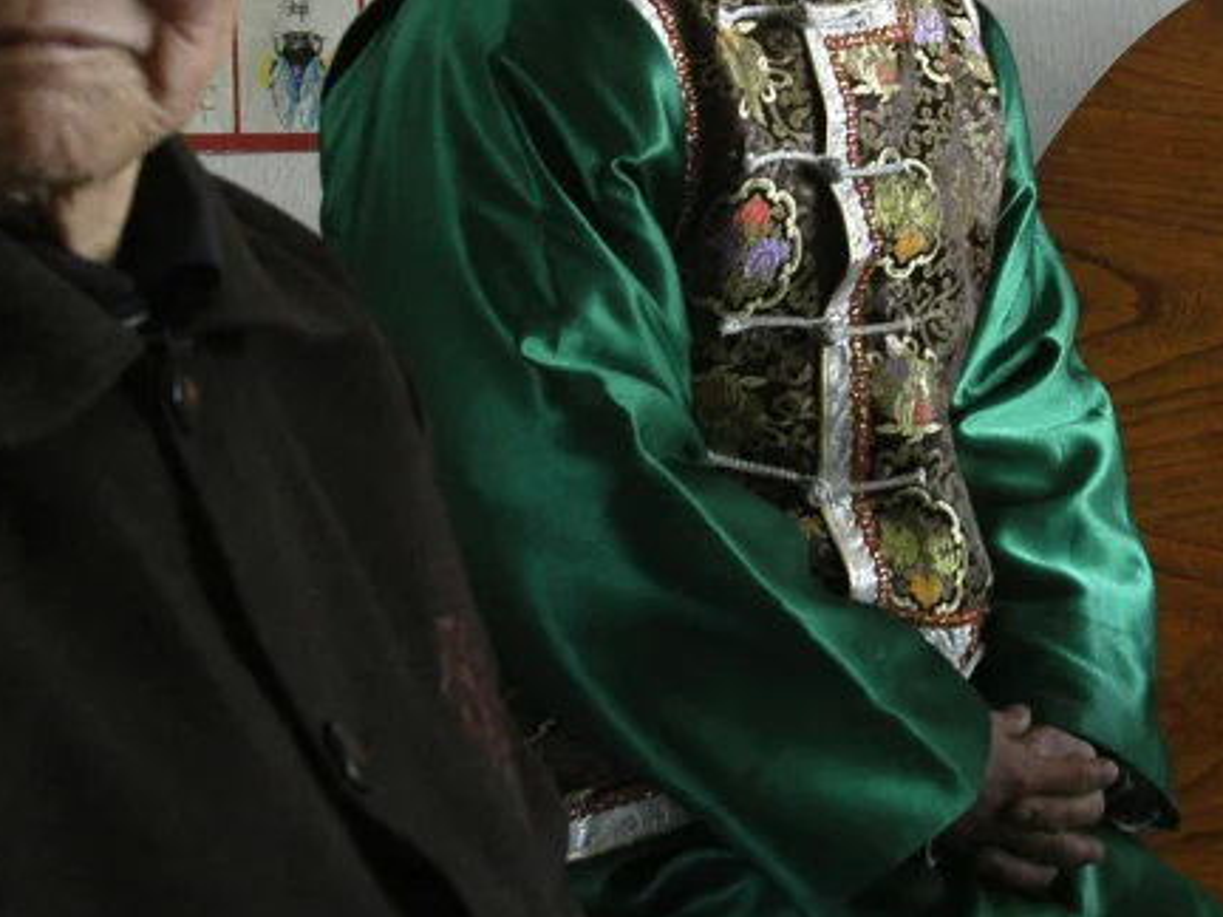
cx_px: 818
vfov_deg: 18.2
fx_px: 2826
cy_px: 153
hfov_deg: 24.3
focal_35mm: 80
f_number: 4.5
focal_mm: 20
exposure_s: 1/40
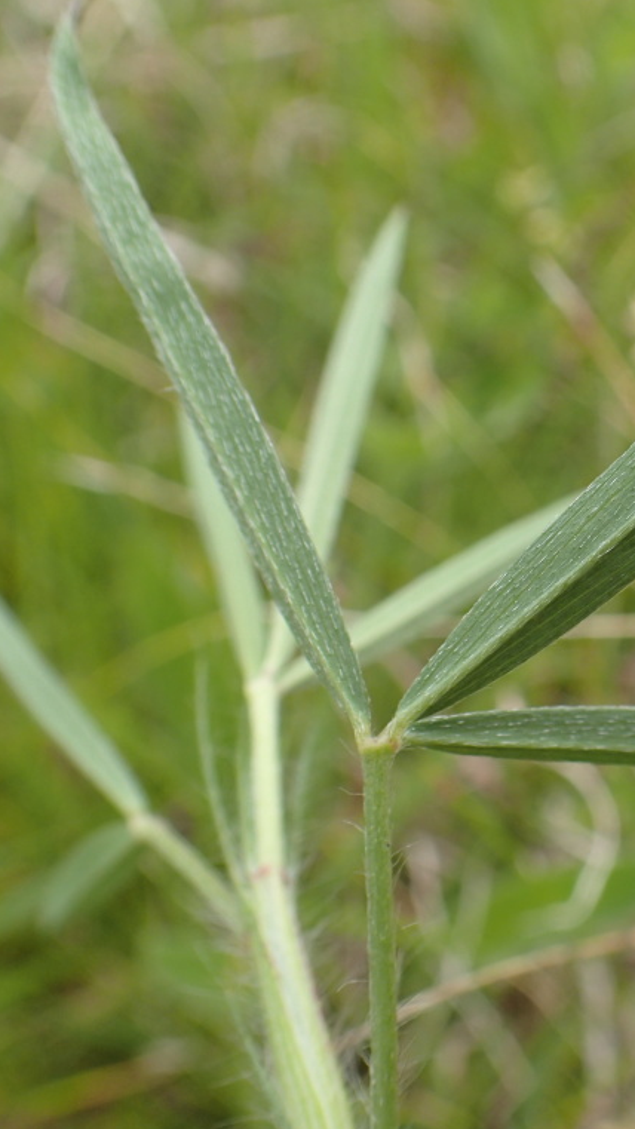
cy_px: 568
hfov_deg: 26.4
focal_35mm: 44
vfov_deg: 46.4
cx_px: 543
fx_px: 1317
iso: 100
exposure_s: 1/400
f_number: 3.2
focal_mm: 5.5
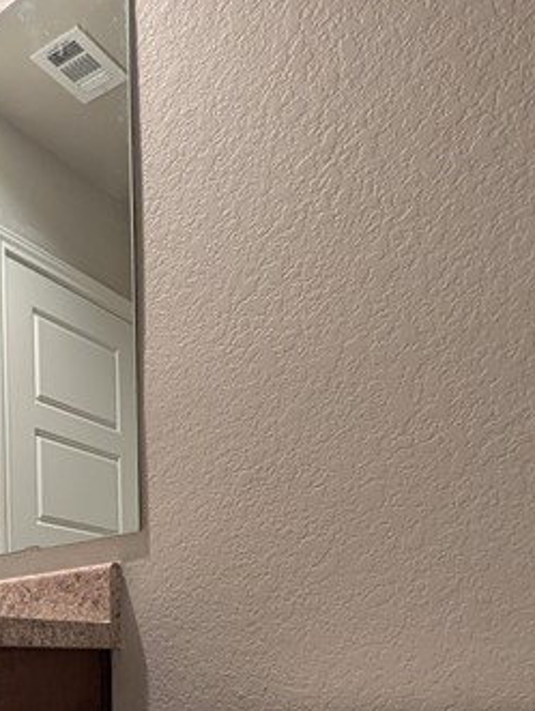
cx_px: -81
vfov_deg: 43.5
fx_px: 761
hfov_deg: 32.9
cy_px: 699
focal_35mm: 37
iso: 73
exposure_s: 1/60
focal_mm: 2.02
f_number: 1.7
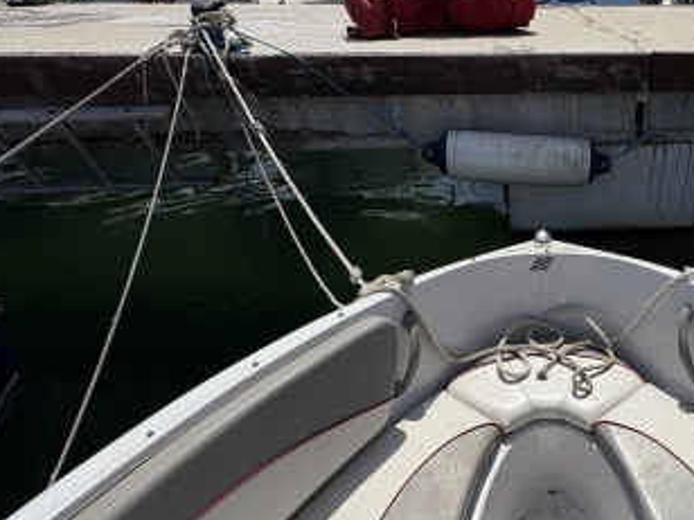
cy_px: 361
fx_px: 501
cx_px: 554
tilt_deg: -38.9
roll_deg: -0.1
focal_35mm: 25
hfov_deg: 63.5
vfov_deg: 53.4
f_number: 2.2
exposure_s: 1/4926
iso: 50
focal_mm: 2.22
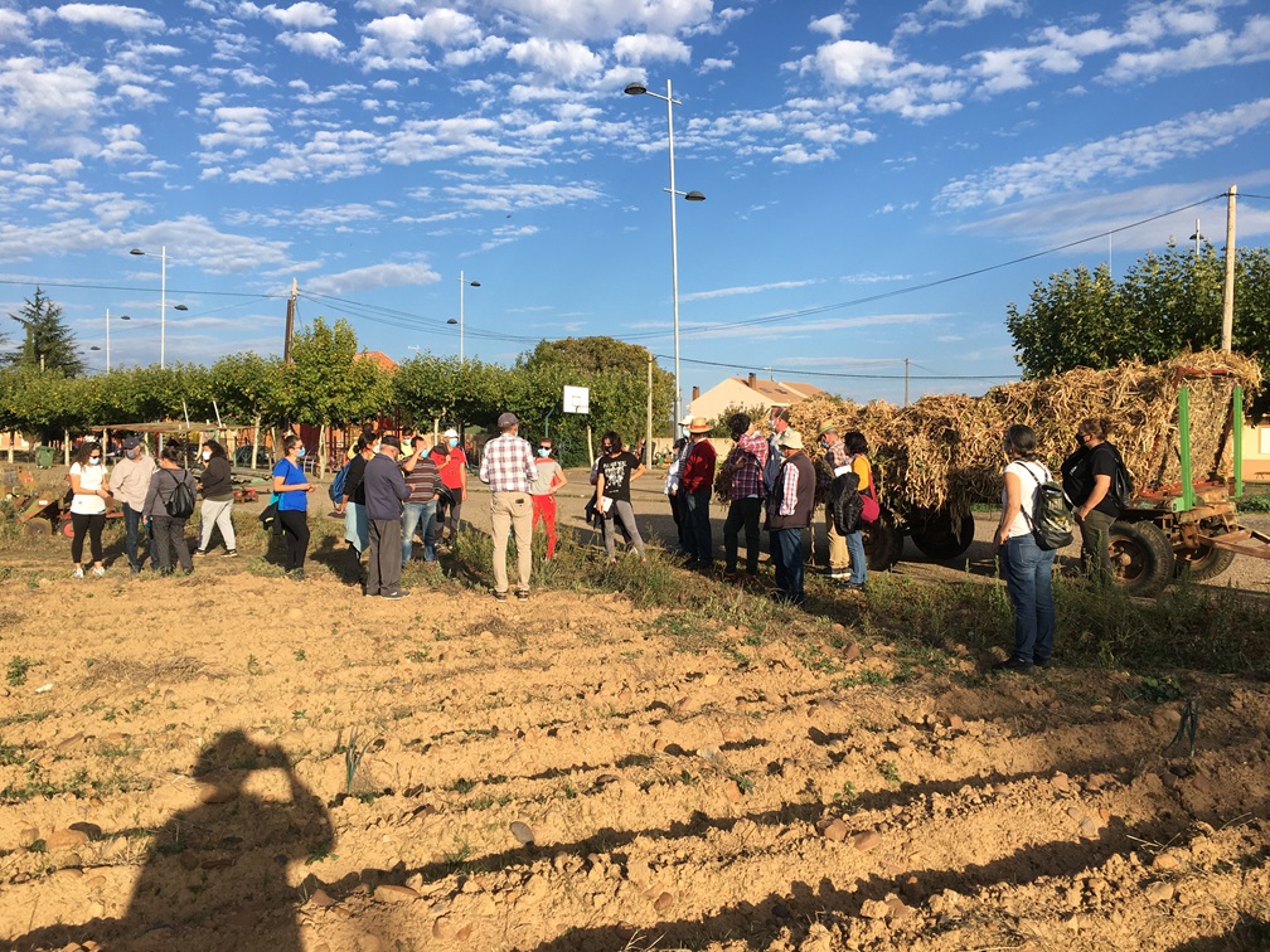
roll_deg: +0.0
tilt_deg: -1.0
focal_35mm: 29
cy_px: 476
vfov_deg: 48.2
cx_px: 635
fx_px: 1064
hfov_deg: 61.7
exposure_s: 1/1221
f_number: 2.2
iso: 25
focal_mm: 4.15
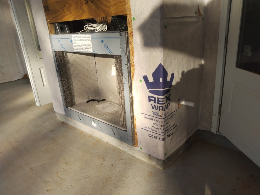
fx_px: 150
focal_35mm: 20
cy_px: 98
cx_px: 130
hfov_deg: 81.7
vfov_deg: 66.0
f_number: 2
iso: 100
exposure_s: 1/408
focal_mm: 3.54
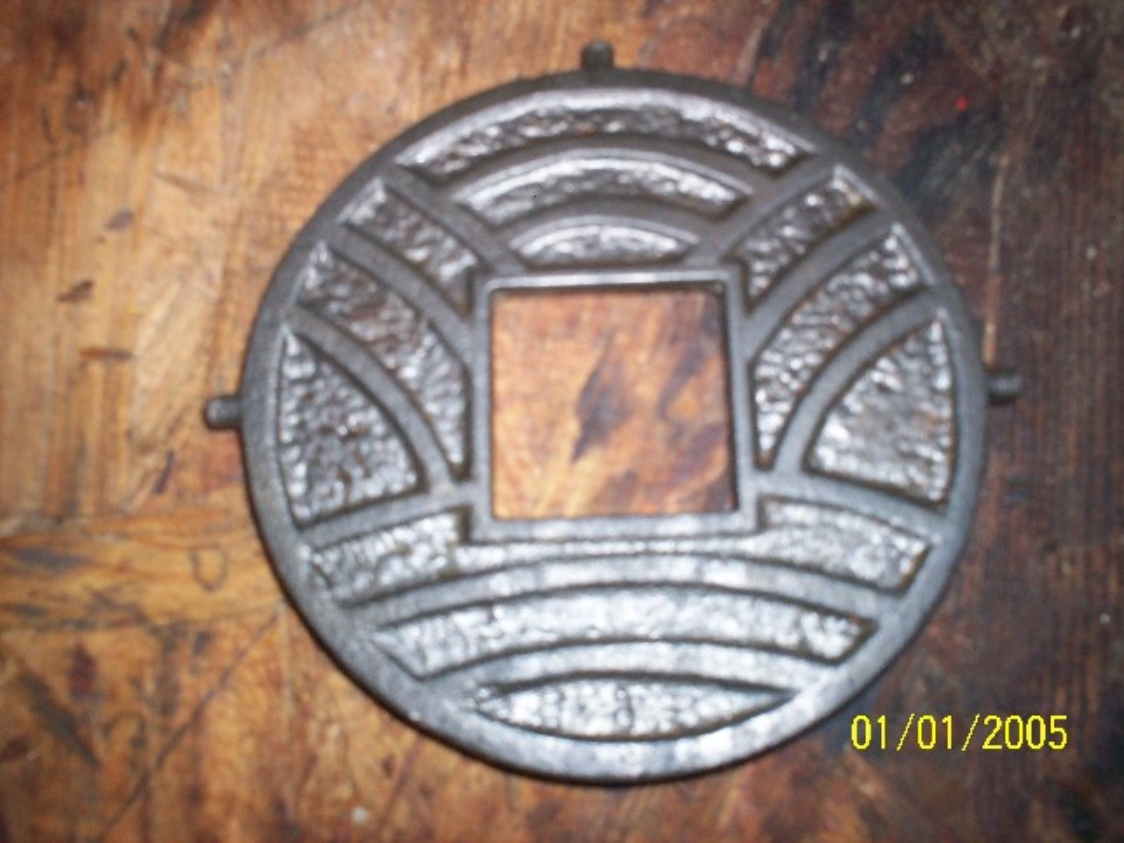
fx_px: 1169
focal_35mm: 36
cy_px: 422
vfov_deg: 39.7
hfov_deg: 51.4
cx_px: 562
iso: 140
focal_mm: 6
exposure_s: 1/60
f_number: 4.5
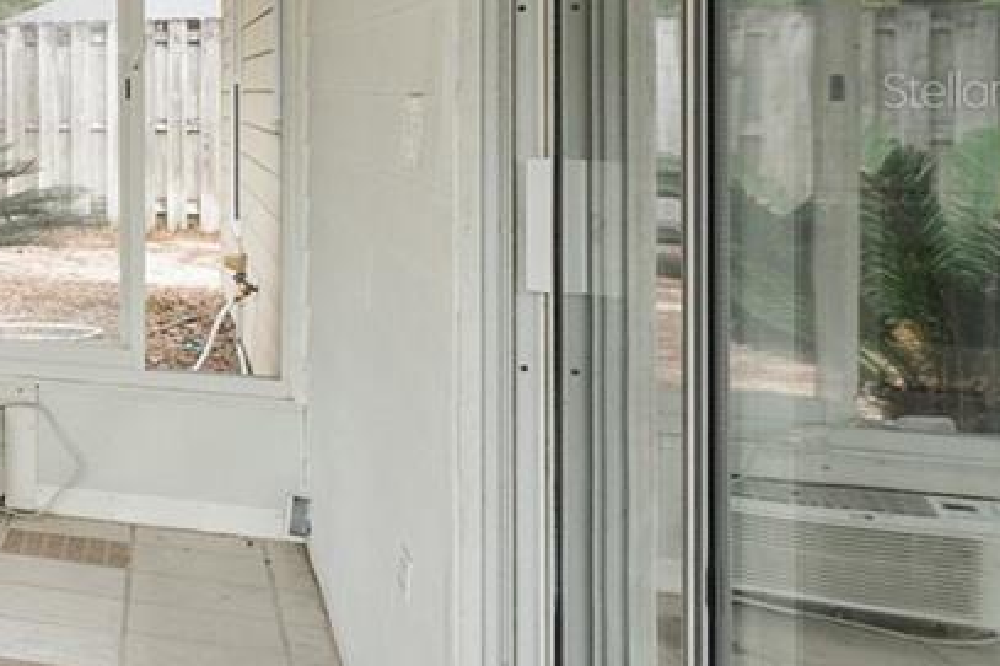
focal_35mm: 55
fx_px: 1527
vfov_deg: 24.0
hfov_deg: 21.2
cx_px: -865
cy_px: 88
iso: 400
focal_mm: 14
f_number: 7.1
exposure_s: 1/200
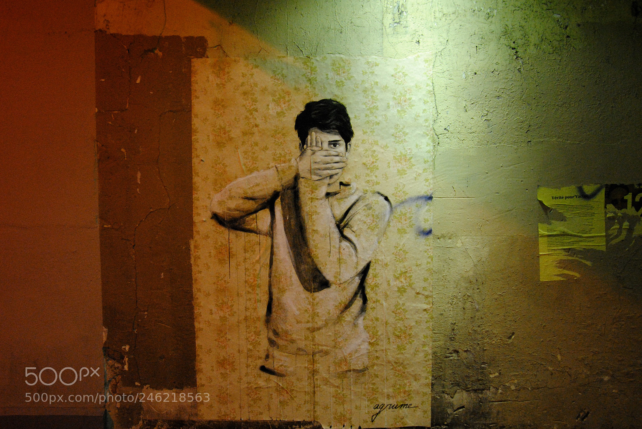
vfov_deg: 41.8
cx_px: 321
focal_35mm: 32
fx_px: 562
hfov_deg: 59.4
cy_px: 214
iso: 1100
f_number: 3.8
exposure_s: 1/30
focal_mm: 21
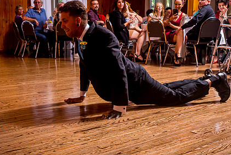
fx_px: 353
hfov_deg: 35.8
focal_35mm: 55
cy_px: 104
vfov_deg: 24.5
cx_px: 76
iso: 200
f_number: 5.6
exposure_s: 1/125
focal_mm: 28
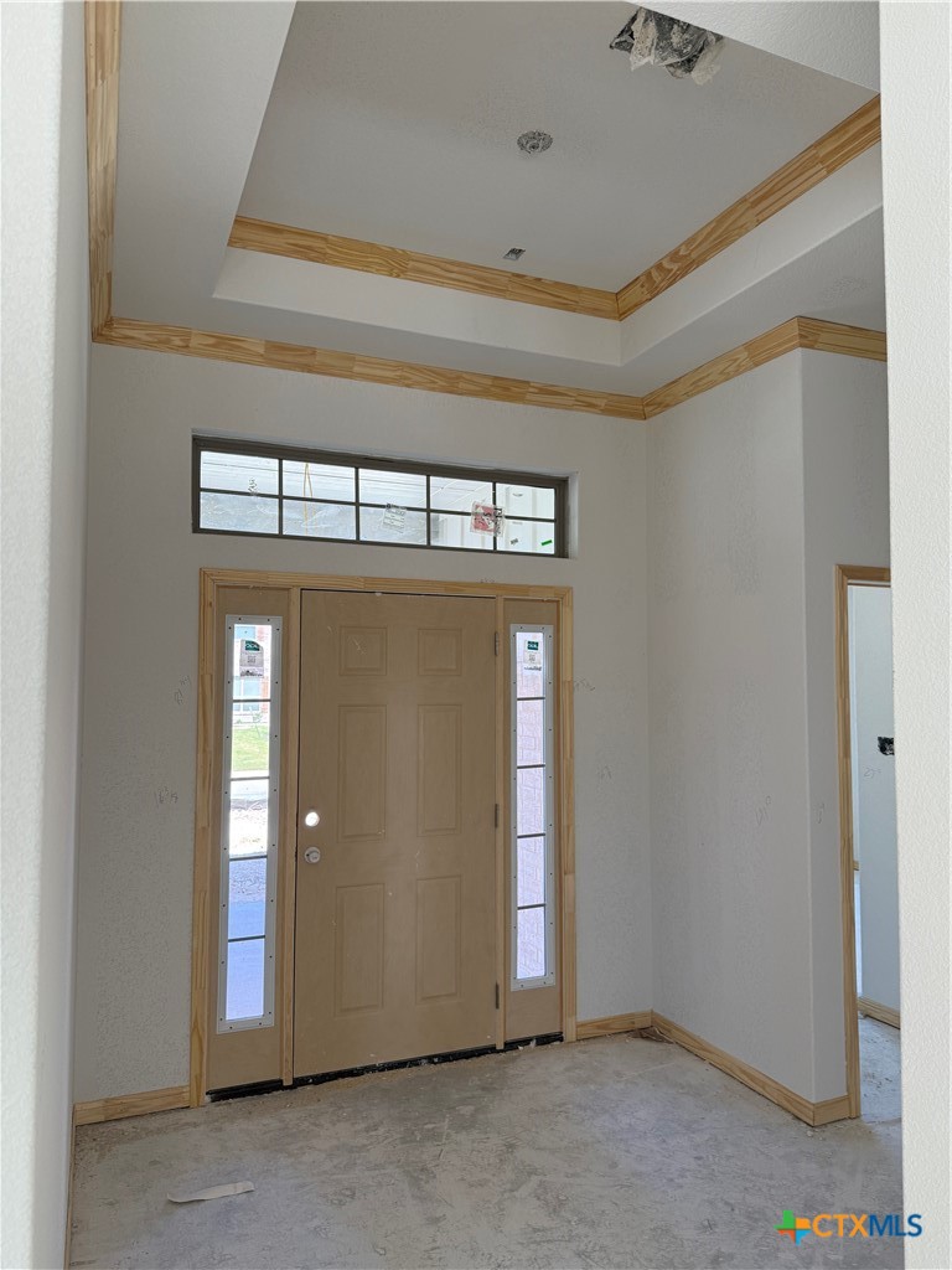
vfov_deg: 71.6
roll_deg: +0.0
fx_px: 880
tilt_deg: +4.6
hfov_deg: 56.8
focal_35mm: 24
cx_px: 476
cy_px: 635
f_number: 1.78
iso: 125
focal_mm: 6.76
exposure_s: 1/240
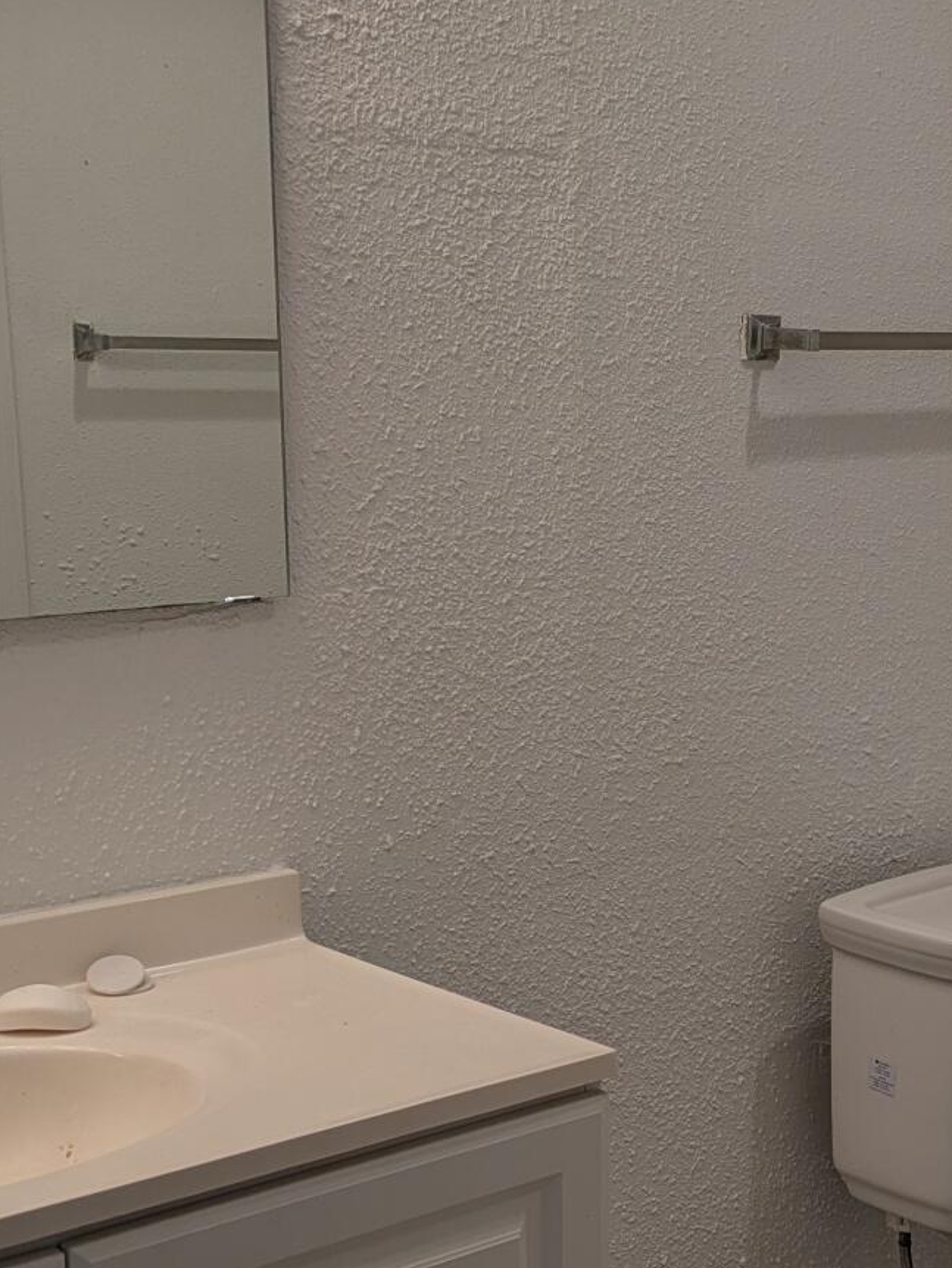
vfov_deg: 33.1
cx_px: 605
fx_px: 2126
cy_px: 749
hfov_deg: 25.2
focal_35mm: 58
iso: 45
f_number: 1.89
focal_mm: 5.43
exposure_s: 1/120
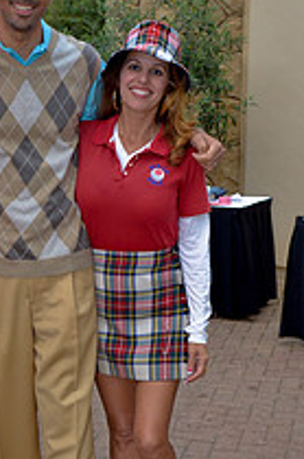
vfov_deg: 26.3
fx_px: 980
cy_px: 269
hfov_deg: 17.4
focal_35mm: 77
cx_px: 33
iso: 400
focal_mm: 24
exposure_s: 1/80
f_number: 4
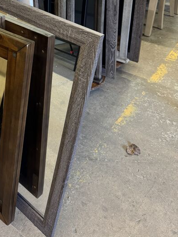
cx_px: 28
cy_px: 48
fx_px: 281
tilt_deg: -30.0
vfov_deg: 43.6
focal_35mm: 41
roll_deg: +2.1
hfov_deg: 33.7
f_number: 1.78
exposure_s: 1/41
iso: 320
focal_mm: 6.76
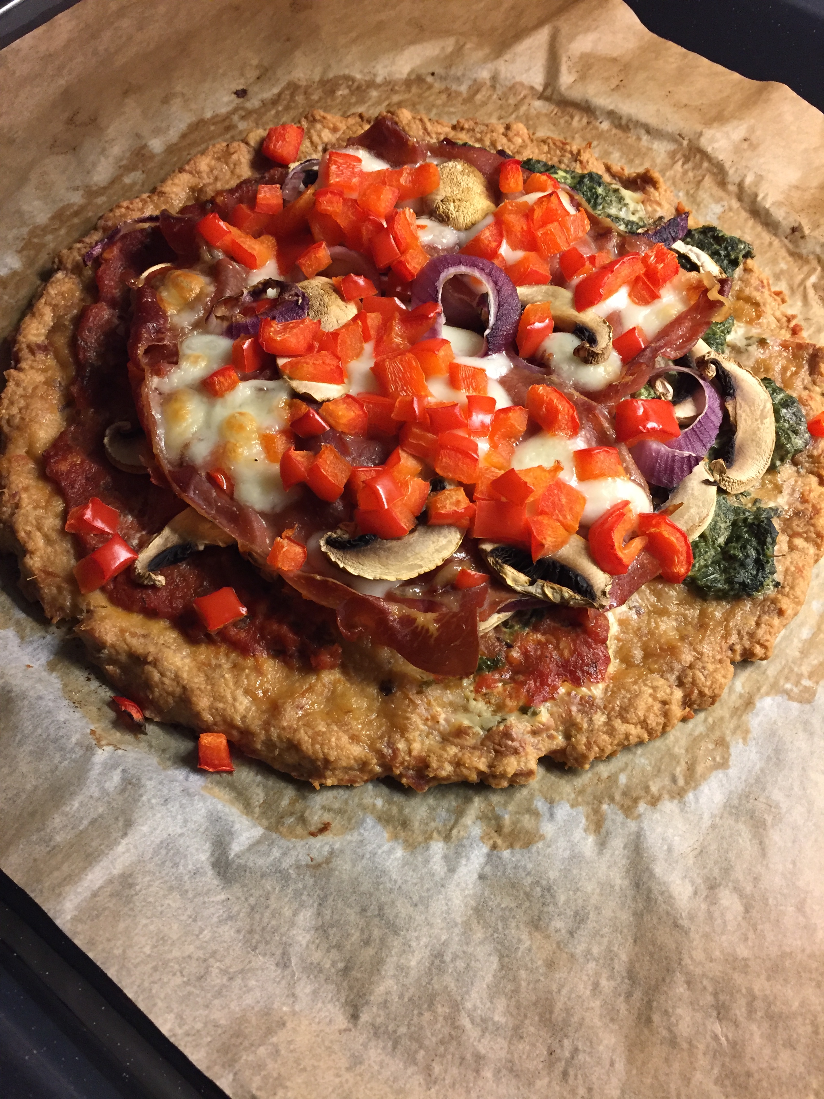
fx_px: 920
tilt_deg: -61.6
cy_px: 550
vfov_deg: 61.7
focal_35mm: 29
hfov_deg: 48.2
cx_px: 412
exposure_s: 1/33
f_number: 2.2
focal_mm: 4.15
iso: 200
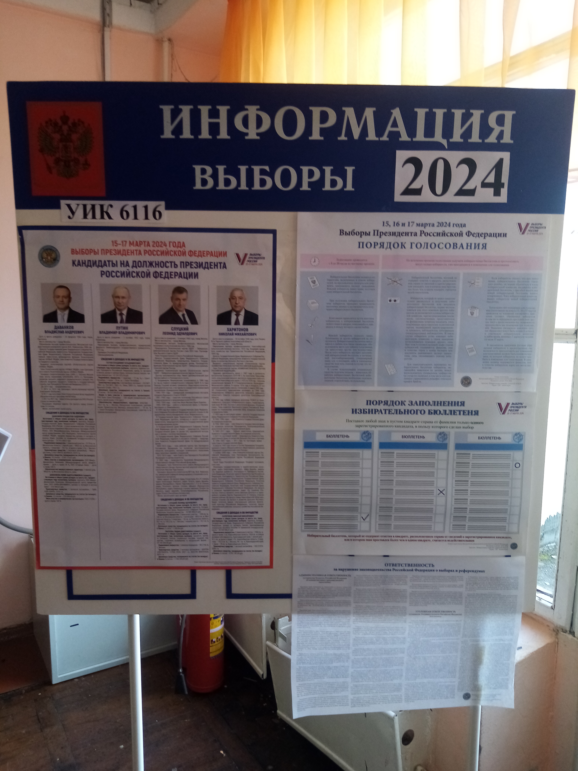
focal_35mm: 26
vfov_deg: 67.3
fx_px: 579
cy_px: 386
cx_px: 289
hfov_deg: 53.1
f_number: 1.8
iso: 118
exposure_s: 1/33.3
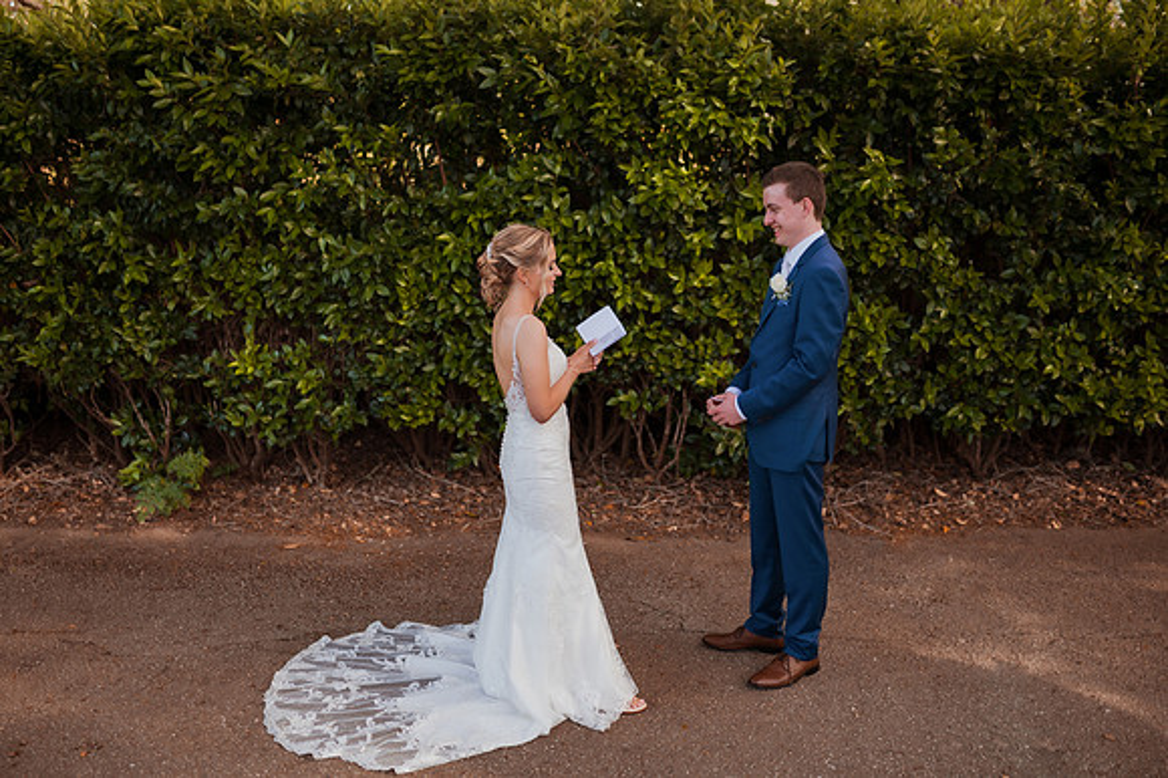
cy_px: 389
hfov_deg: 54.5
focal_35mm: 35
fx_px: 1135
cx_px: 584
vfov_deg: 37.8
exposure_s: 1/1000
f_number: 1.8
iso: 320
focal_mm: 35
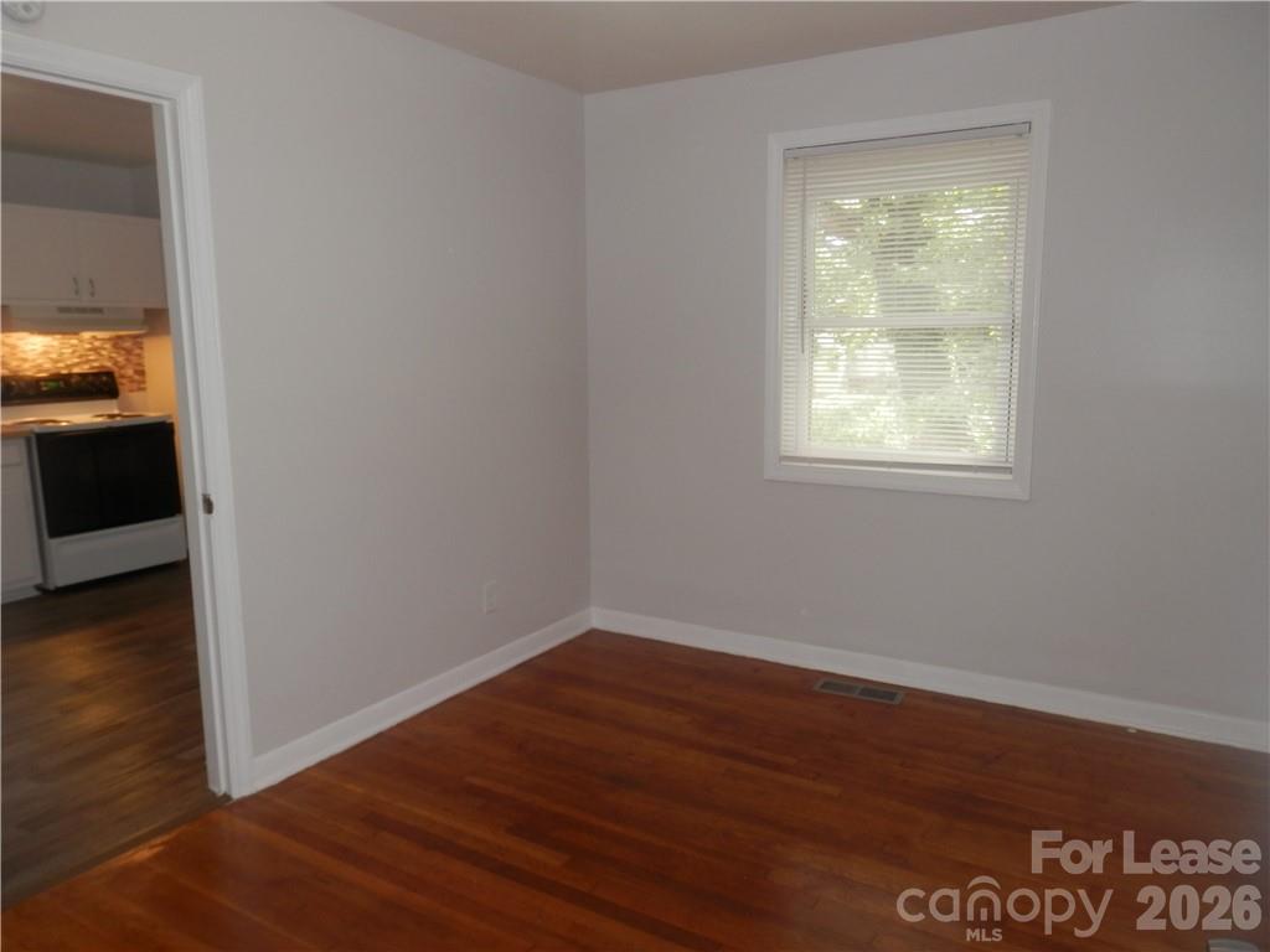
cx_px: 635
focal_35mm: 25
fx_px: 917
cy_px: 476
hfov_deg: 69.4
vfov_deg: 54.9
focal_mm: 4.5
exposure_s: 1/30
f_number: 3
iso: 100
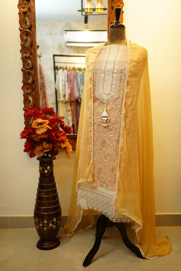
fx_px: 264
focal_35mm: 35
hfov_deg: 37.9
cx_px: 90
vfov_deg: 54.4
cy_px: 136
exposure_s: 1/125
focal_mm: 35
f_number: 2.2
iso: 160
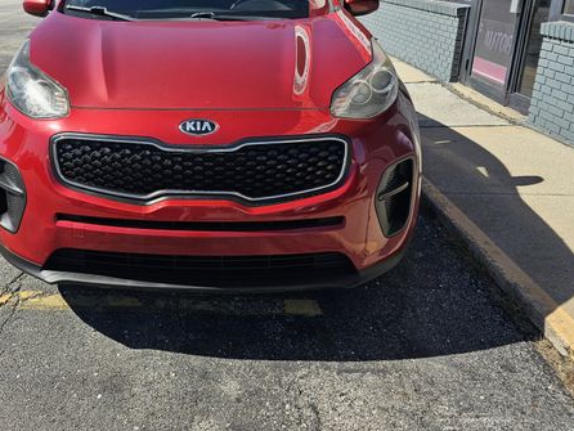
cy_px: 124
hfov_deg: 53.9
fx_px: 547
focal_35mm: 33
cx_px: 180
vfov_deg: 42.0
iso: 10
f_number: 1.7
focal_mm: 6.3
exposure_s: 1/569
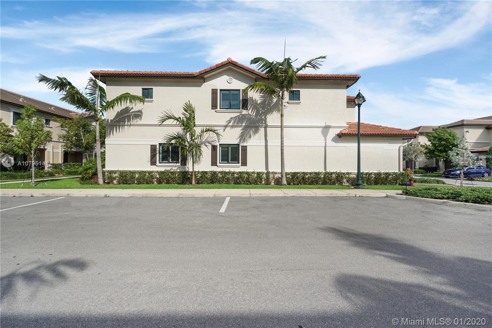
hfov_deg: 100.4
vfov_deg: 77.3
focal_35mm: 15
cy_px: 164
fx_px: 205
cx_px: 246
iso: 160
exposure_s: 1/500
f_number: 8
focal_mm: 10
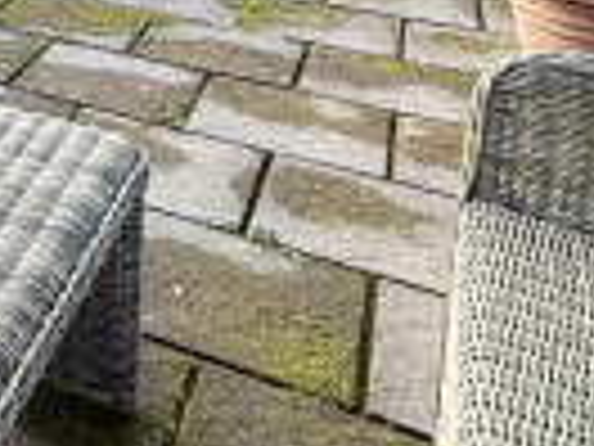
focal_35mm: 62
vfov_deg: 18.8
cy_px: -331
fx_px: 1064
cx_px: -245
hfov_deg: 25.3
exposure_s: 1/353
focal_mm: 2.22
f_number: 2.2
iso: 64
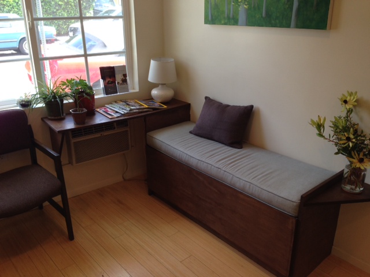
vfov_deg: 42.9
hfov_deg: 55.4
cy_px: 138
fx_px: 353
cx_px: 185
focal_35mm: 33
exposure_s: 1/60
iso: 64
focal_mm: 4.12
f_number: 2.4
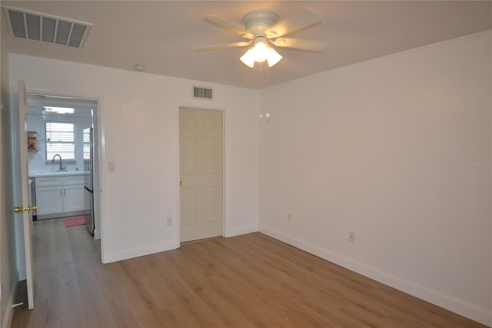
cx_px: 246
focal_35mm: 20
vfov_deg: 63.2
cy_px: 164
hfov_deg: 85.4
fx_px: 266
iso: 400
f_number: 4
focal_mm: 13
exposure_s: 1/80
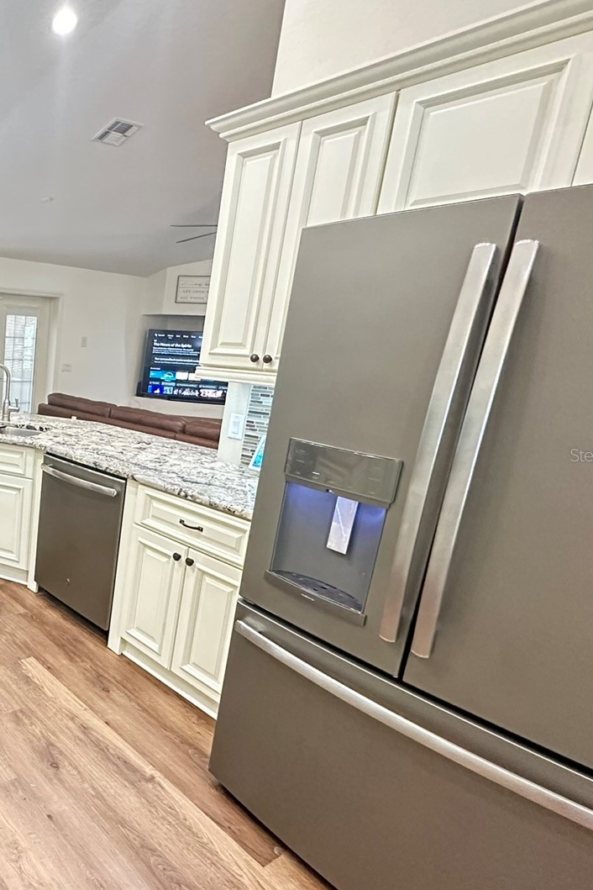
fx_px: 544
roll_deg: -3.8
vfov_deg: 78.6
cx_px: -23
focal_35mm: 22
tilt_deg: -12.3
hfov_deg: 46.2
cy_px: 455
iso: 1000
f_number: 2.2
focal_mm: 2.22
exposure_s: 1/60
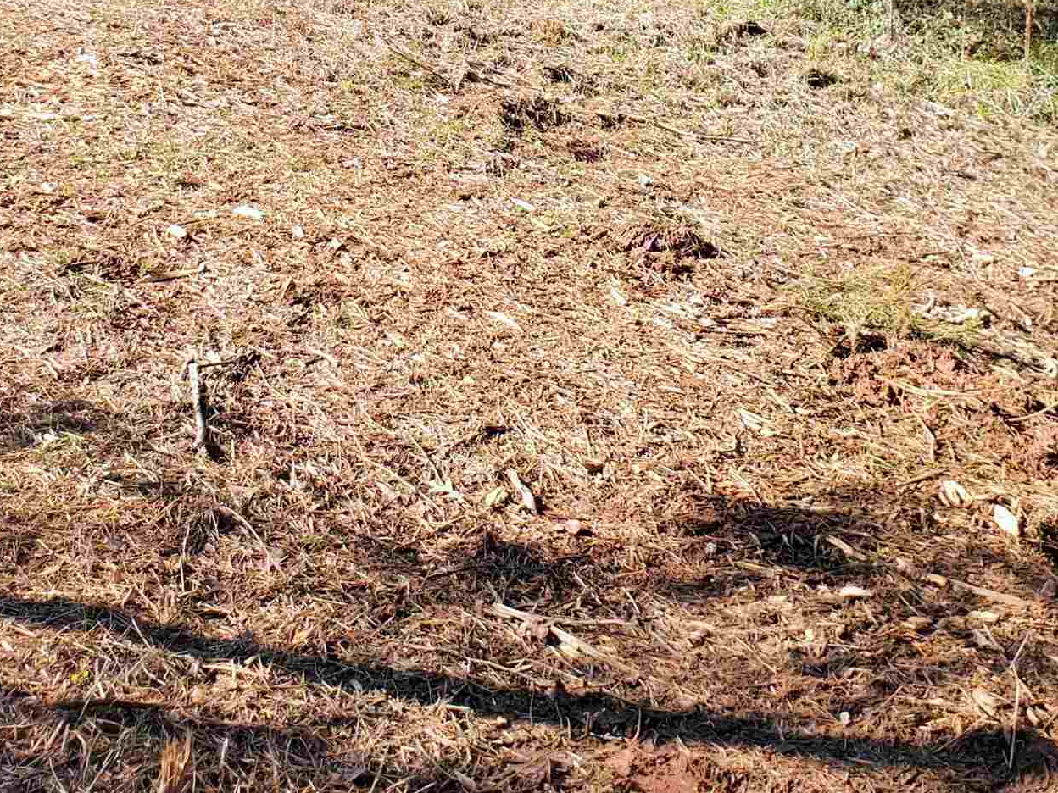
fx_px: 1956
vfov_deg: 21.8
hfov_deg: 30.1
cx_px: 395
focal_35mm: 64
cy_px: -61
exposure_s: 1/544
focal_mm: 4.3
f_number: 2.4
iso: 50
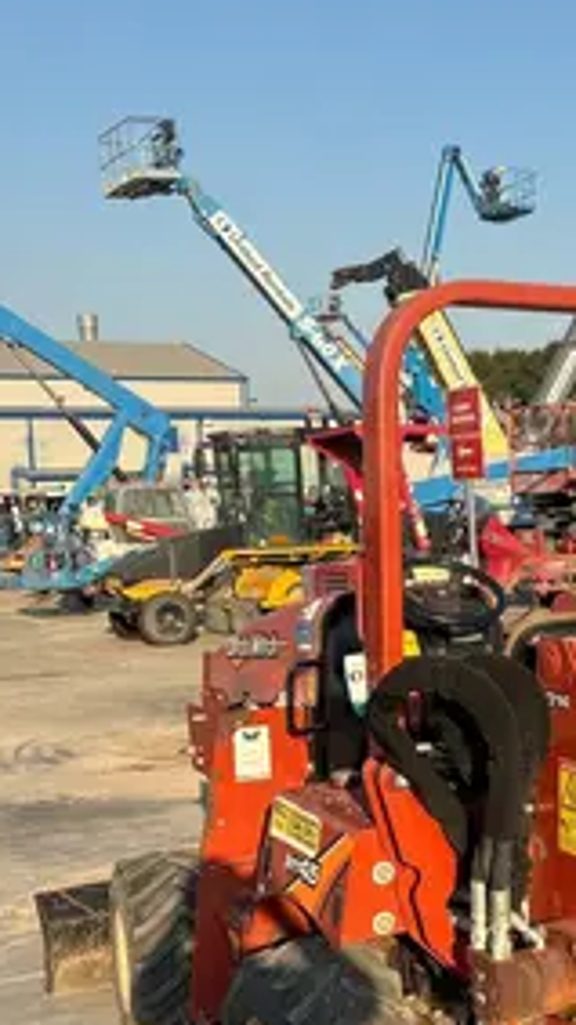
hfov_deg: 20.5
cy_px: 639
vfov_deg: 37.6
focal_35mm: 55
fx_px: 1495
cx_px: 674
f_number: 1.6
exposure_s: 1/1845
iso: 50
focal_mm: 5.96
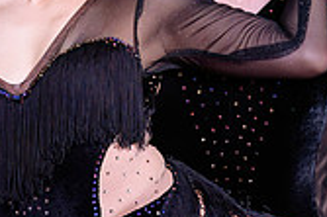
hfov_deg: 9.1
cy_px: 157
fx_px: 2051
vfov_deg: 6.1
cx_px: 137
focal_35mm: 226
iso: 500
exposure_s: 1/80
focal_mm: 55
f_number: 4
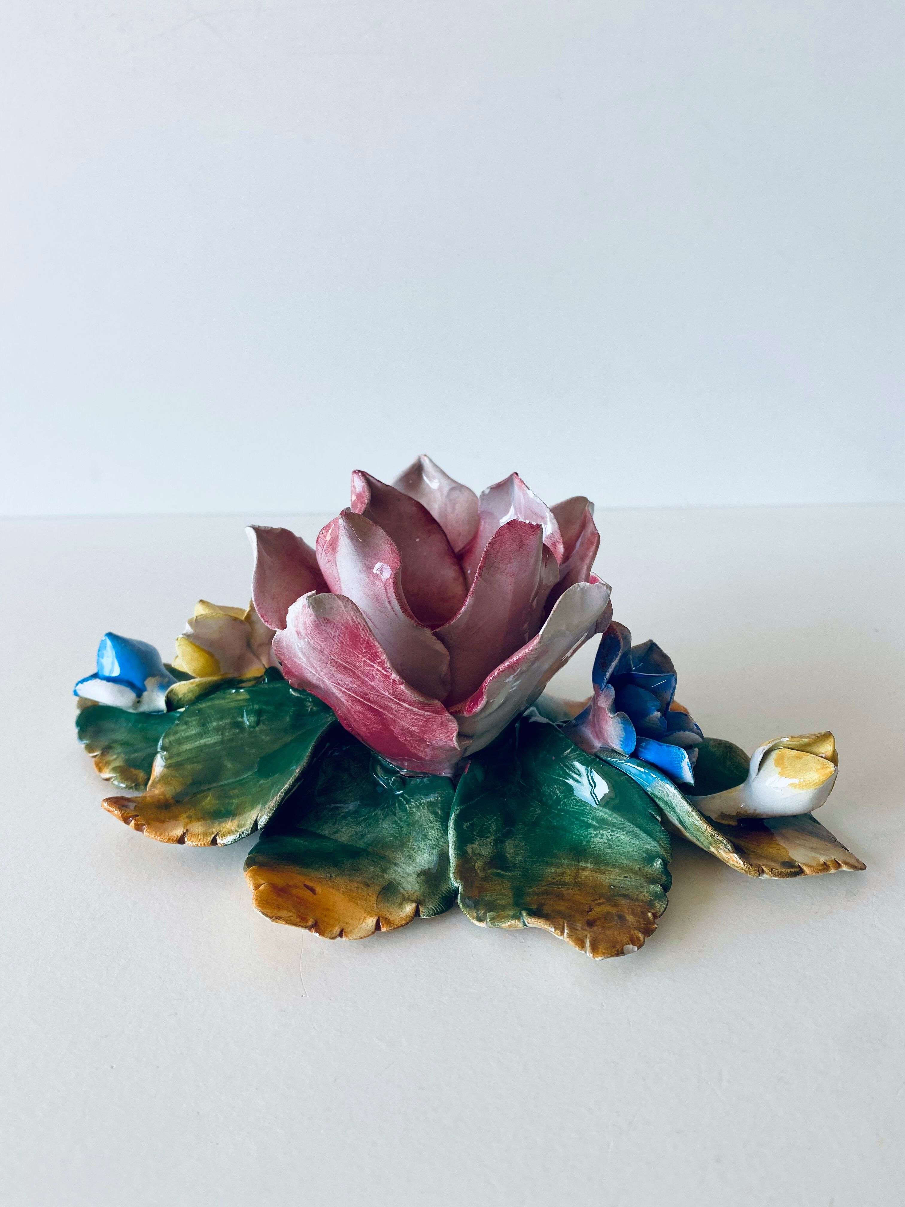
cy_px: 604
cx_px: 452
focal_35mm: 26
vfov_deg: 67.3
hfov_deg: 53.1
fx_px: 906
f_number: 1.8
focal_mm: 4.25
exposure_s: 1/326
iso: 32
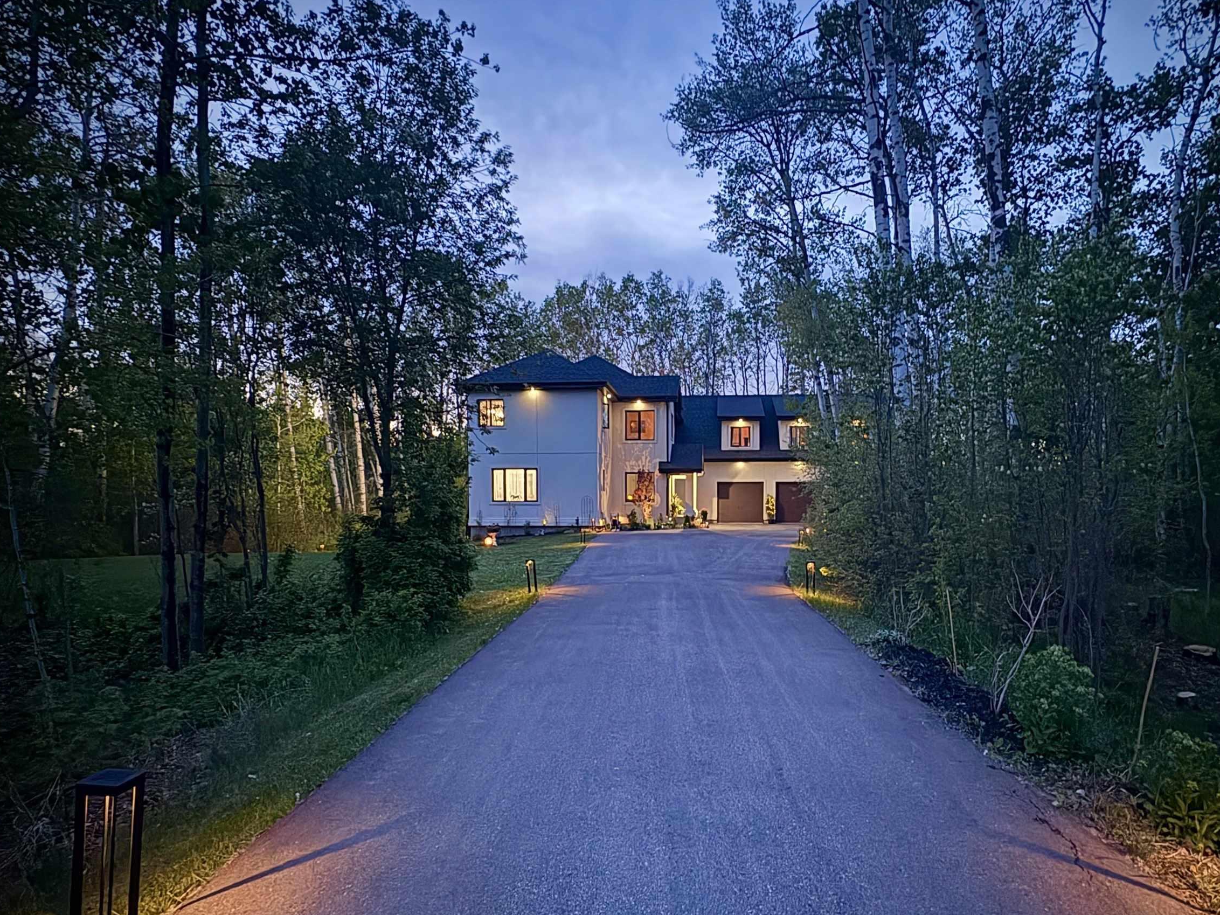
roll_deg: +0.5
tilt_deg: -2.0
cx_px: 674
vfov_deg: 68.2
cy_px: 531
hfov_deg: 84.4
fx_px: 670
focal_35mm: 19
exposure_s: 1/9
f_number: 2.2
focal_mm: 2.22
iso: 640
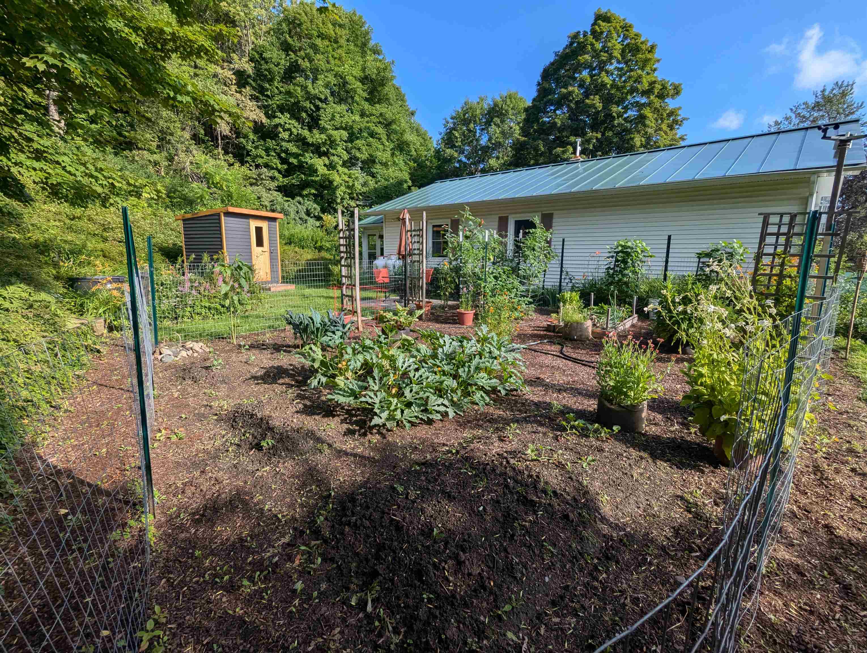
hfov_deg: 94.4
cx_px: 434
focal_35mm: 16
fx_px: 401
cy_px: 326
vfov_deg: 78.2
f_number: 2.2
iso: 55
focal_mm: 2.35
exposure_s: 1/1000
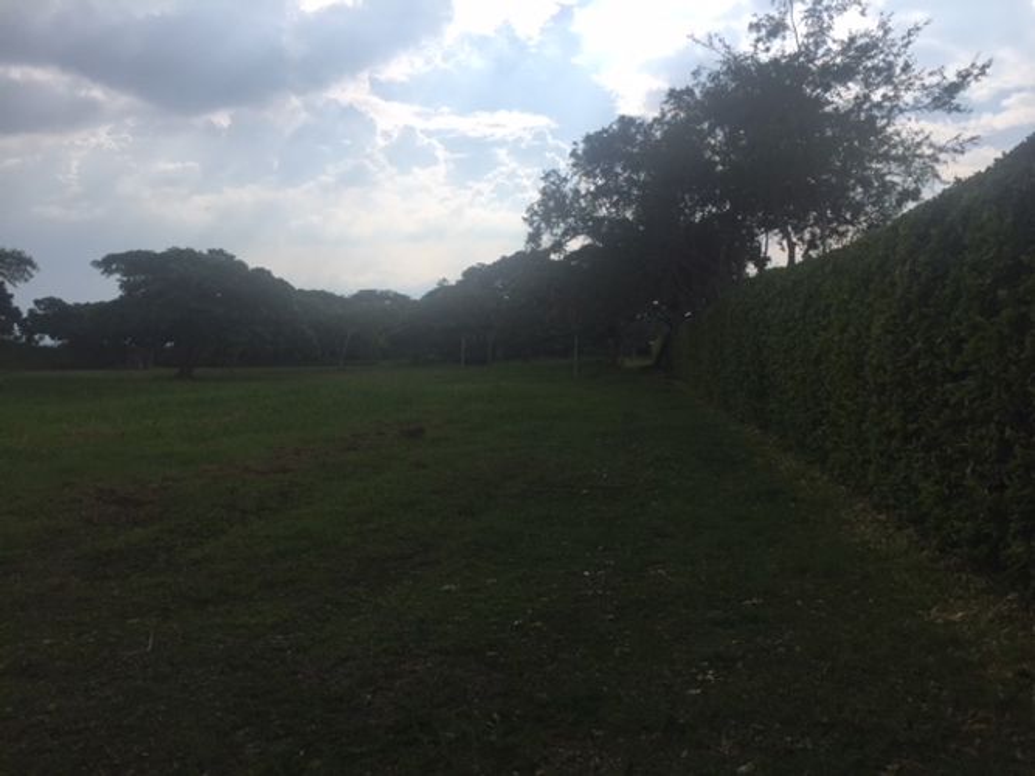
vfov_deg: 48.2
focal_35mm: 29
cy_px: 388
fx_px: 867
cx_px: 518
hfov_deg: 61.7
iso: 32
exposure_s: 1/4405
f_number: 2.2
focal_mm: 4.15
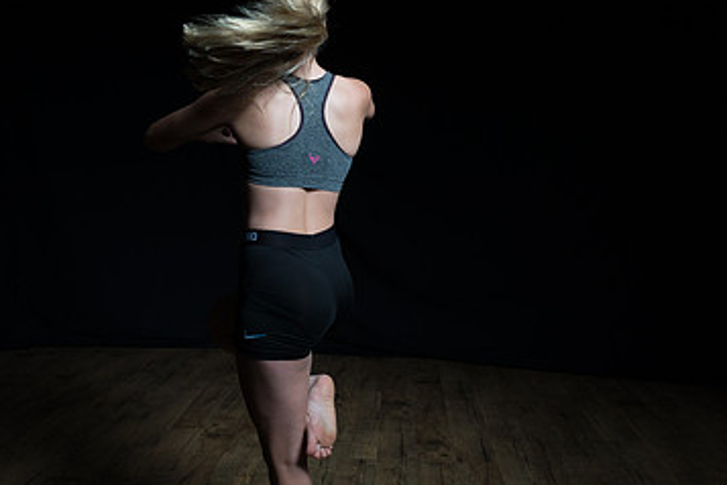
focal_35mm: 39
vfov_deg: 34.2
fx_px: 788
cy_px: 277
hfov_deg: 49.3
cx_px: 291
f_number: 9
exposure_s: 1/250
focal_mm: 24
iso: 200
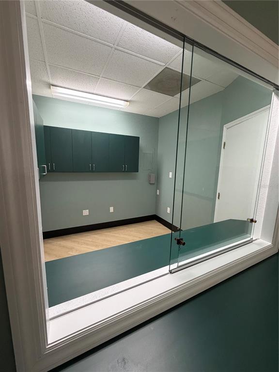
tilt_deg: -9.6
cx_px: 140
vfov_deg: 102.1
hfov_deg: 85.7
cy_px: 186
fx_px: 150
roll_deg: -1.8
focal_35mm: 14
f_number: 2.2
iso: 320
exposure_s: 1/120
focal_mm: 2.22
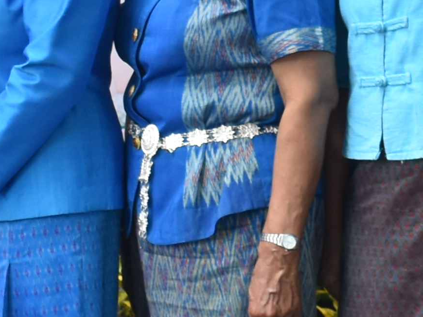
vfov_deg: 7.4
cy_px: 7
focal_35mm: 199
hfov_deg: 9.9
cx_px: 419
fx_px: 2431
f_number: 5.6
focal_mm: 20
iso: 400
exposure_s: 1/125
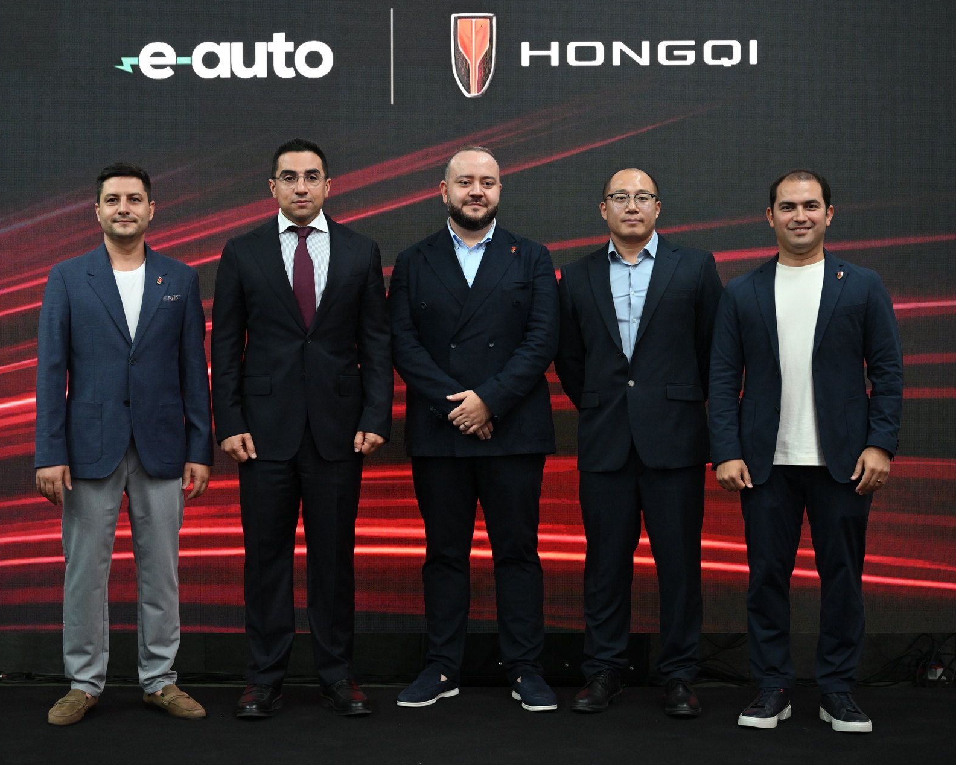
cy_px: 380
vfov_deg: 26.2
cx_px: 436
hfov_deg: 32.5
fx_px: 1641
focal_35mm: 58
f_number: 4
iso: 3200
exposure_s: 1/160
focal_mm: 51
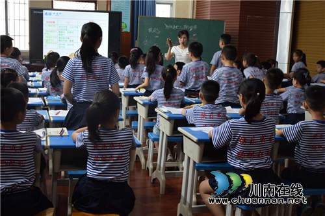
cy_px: 108
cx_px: 162
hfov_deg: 41.1
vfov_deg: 28.1
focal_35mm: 48
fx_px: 433
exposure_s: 1/15
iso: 100
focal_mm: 32
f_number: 4.2
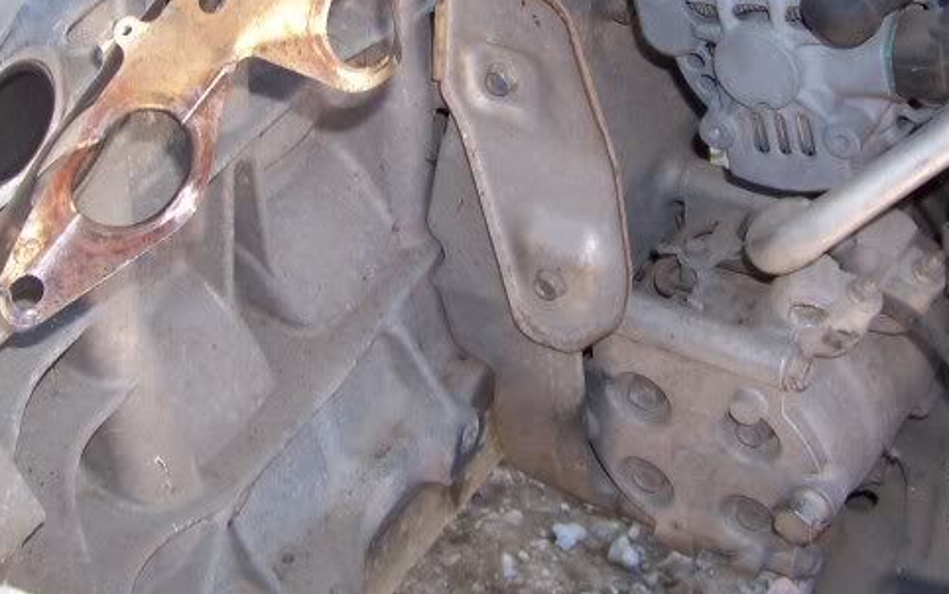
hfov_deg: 25.5
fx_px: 2096
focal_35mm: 81
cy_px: 108
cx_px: 455
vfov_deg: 16.0
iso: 64
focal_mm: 5.9
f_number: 2.8
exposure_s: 1/125
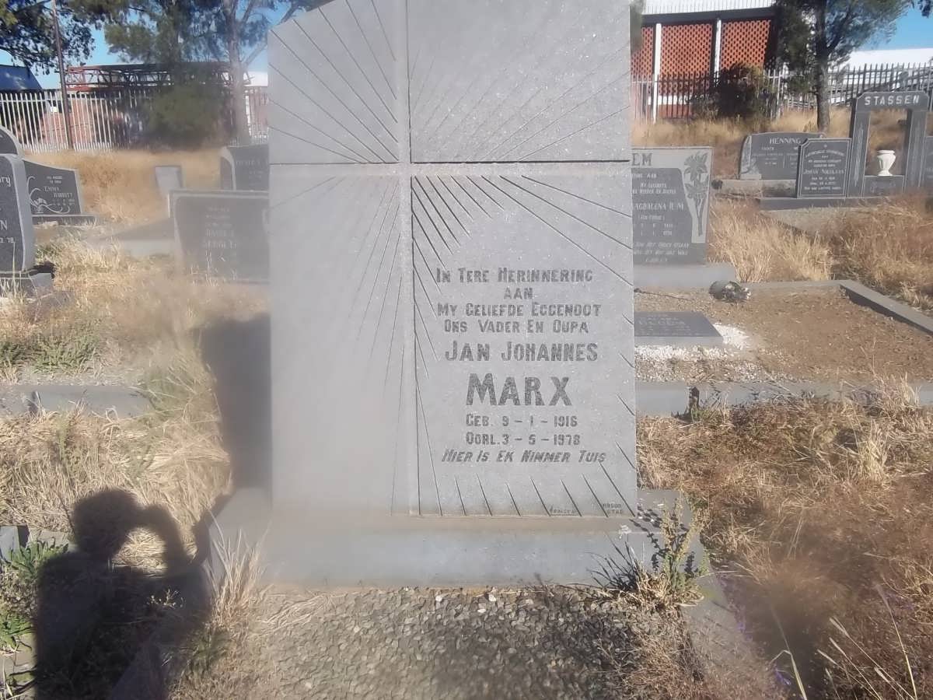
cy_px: 350
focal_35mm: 32
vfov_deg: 44.2
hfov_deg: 56.8
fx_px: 862
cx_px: 466
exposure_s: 1/400
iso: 80
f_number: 5.5
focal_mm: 5.7
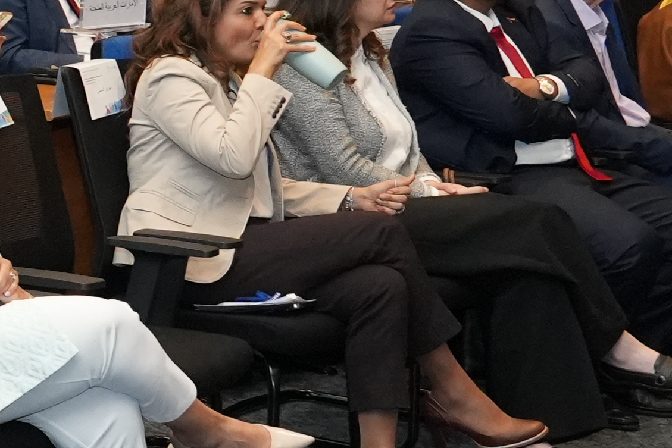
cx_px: -855
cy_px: 104
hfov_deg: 11.7
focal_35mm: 149
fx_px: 2781
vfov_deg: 9.2
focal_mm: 24
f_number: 5.6
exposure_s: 1/160
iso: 4000
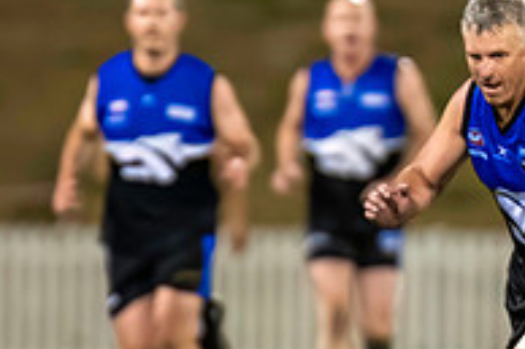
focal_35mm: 1378
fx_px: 20078
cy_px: 298
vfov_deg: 1.0
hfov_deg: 1.5
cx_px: 463
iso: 2500
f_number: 2.8
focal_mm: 300
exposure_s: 1/1250
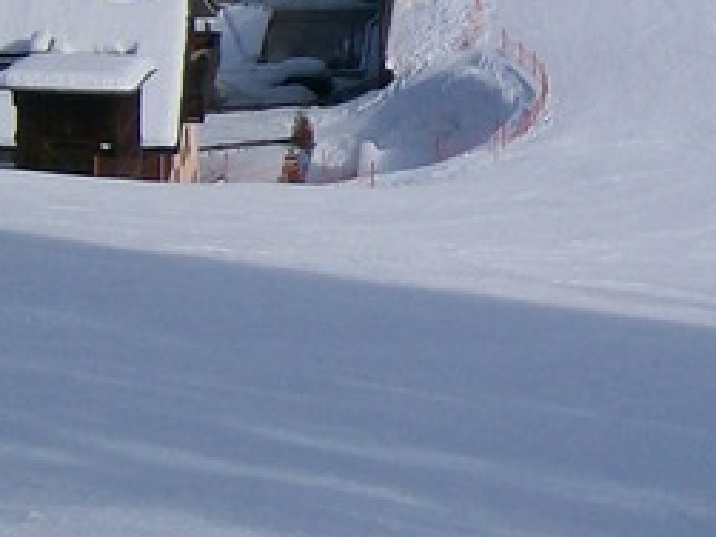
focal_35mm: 143
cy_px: 97
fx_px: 2956
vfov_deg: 10.3
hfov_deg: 13.5
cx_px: 779
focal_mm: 5.8
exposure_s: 1/328
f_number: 7.2
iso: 80
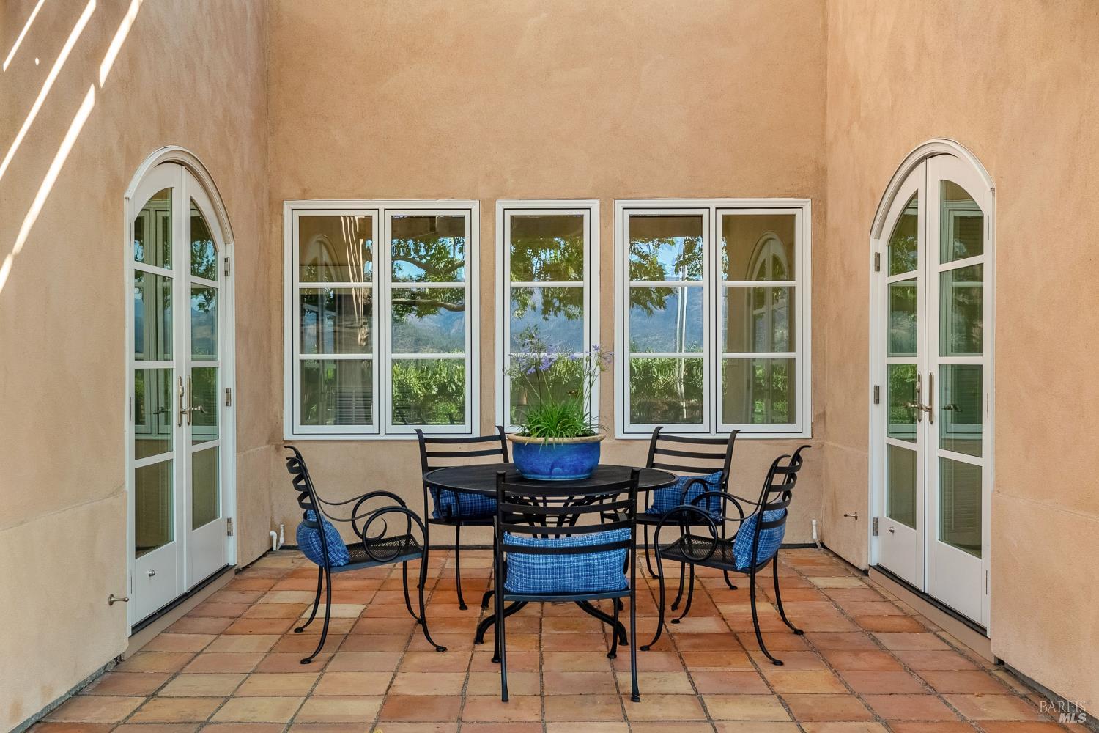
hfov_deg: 53.1
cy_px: 366
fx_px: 1099
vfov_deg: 36.9
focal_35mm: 36
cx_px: 550
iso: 400
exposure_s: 1/80
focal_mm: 24
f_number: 9
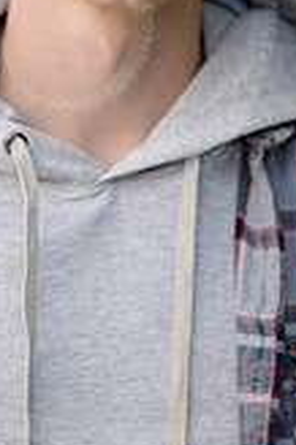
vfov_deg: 8.8
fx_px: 2880
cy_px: 98
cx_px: 90
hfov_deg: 5.9
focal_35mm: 233
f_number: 1.8
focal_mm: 85
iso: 125
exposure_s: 1/640
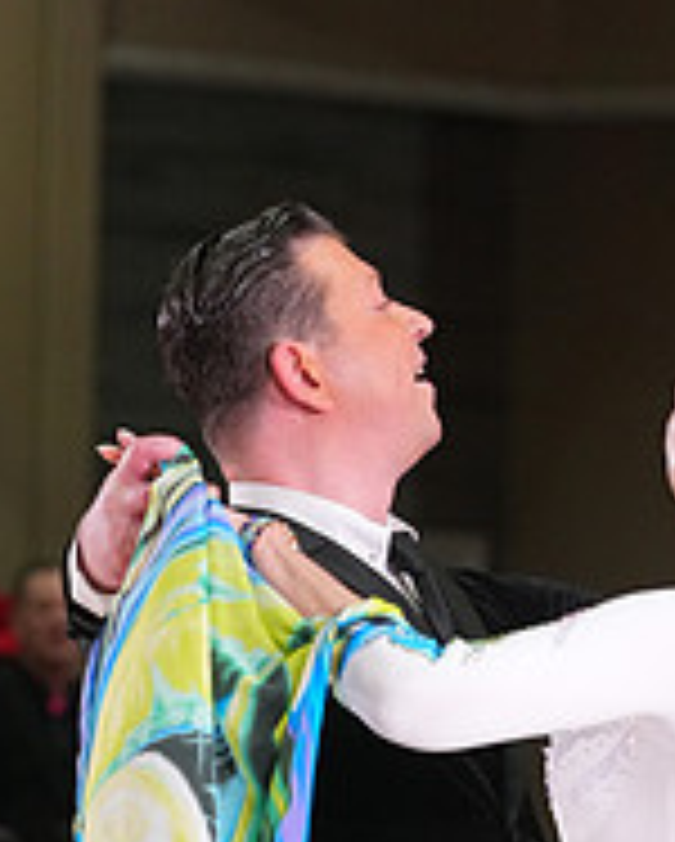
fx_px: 11668
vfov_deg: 4.1
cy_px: 1153
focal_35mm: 468
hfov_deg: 3.3
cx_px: 286
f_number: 5
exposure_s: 1/200
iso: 2500
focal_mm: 161
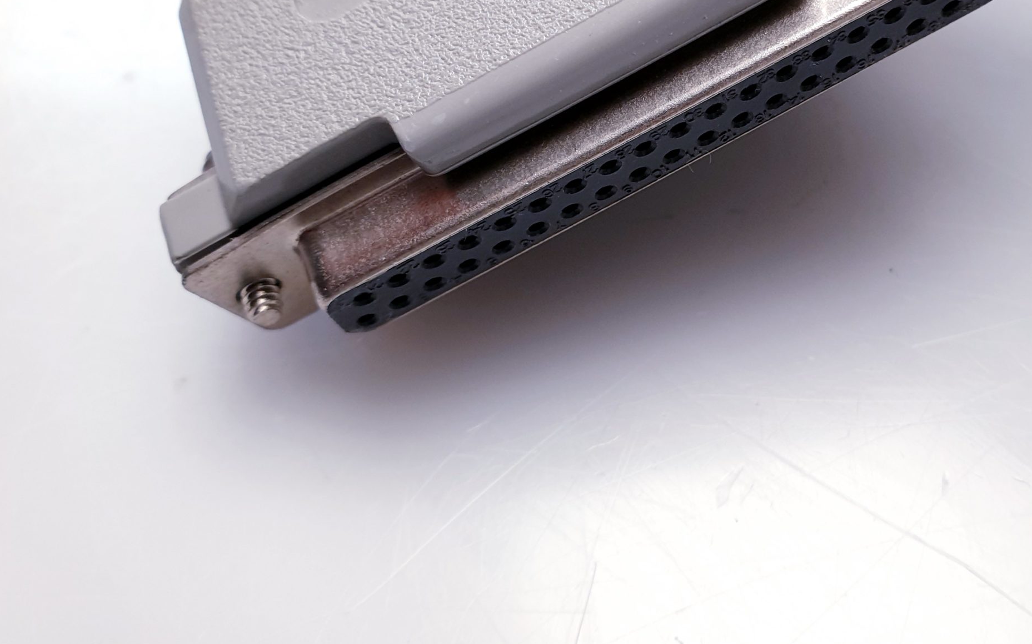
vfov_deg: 32.9
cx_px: 682
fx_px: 1069
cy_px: 162
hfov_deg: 50.7
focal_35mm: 38
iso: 100
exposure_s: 1/50
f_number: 2.4
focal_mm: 4.3
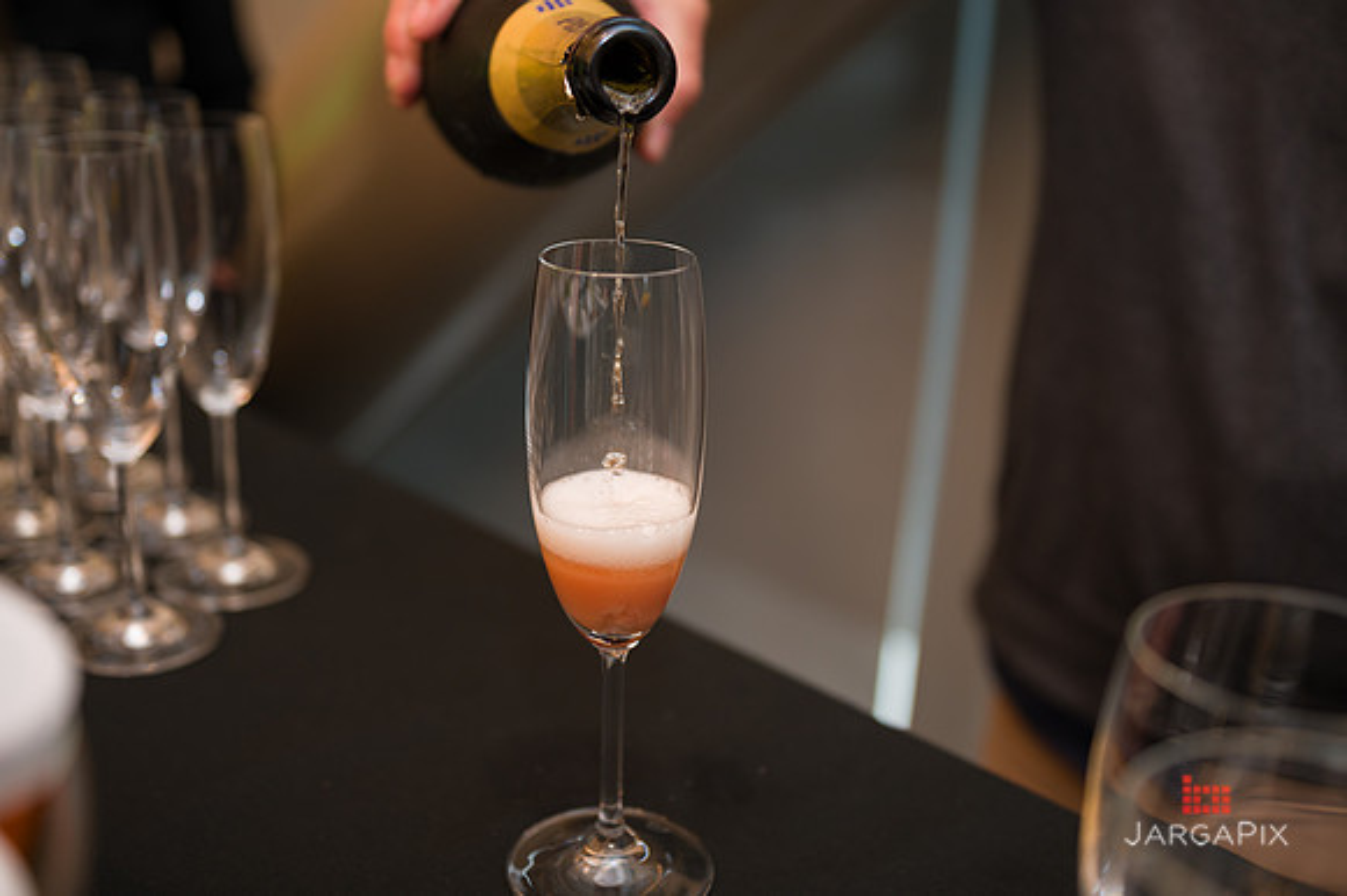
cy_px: 448
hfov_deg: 44.5
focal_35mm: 44
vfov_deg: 30.5
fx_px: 1645
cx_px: 674
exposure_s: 1/200
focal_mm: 44
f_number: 3.2
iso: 400
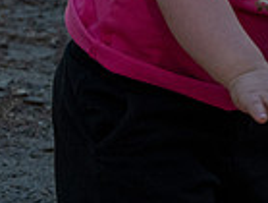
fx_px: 4029
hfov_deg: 3.8
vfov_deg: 2.9
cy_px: -91
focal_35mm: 519
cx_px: 270
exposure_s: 1/500
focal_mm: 39.42
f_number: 4
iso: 400
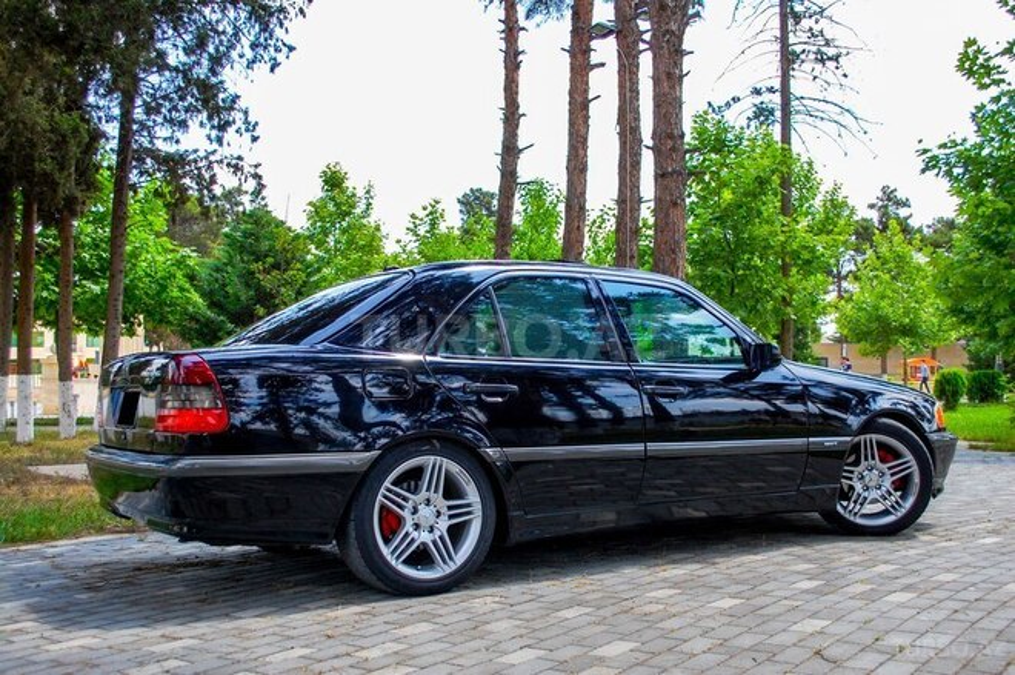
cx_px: 508
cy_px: 338
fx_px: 1099
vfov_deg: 34.2
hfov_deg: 49.6
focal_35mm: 39
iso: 200
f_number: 5.6
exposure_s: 1/400
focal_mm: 26
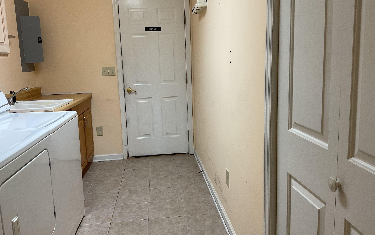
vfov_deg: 40.6
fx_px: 317
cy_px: 108
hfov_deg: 61.2
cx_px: 187
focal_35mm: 31
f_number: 1.8
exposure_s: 1/60
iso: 40
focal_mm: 3
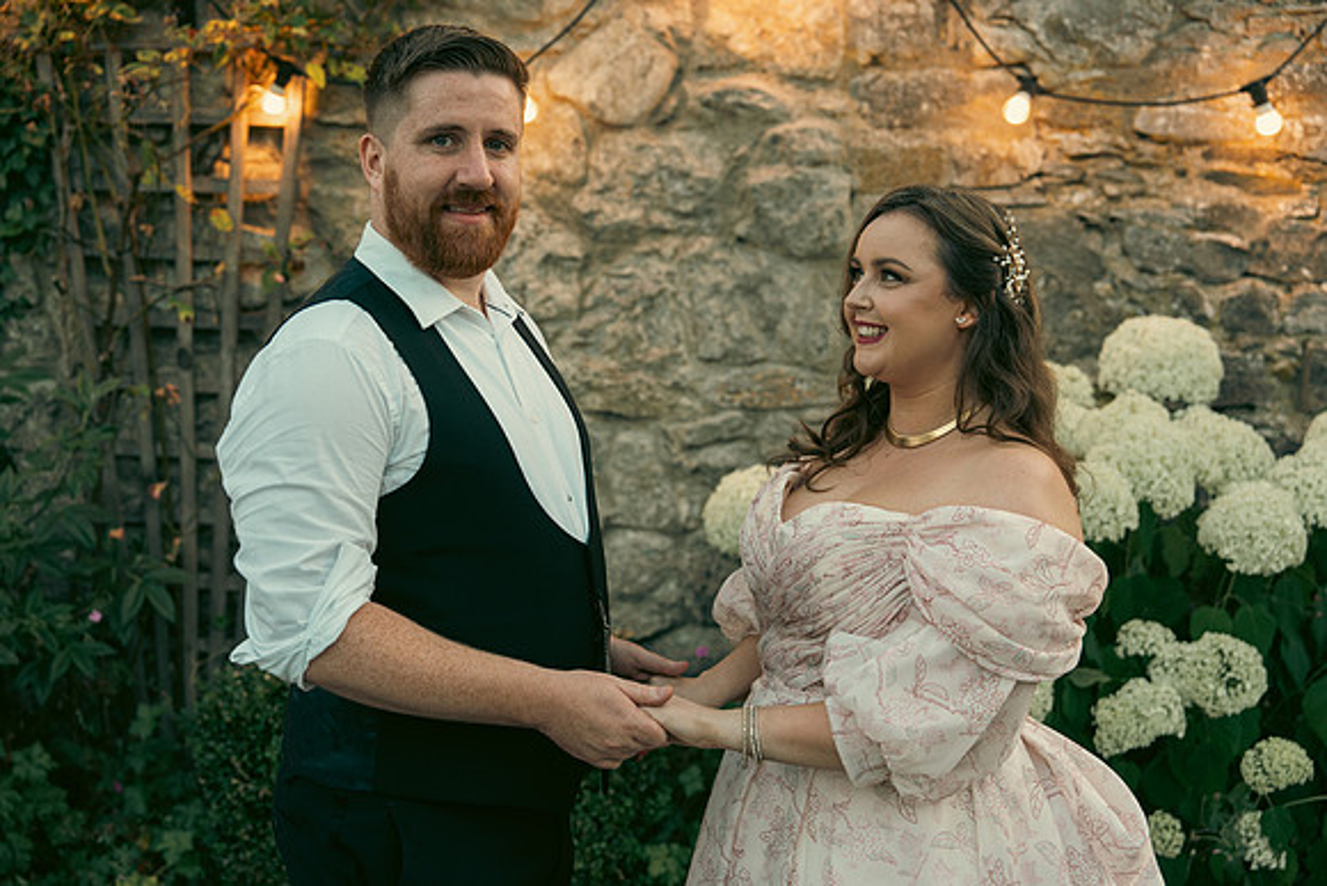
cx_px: 664
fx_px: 1733
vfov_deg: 28.7
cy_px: 443
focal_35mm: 47
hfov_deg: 41.9
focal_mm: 47
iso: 250
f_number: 3.2
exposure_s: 1/160
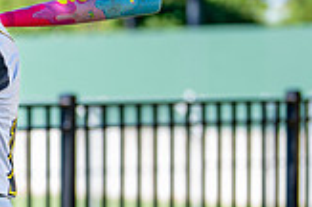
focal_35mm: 217
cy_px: 175
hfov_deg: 9.4
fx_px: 1877
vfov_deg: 6.3
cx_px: -37
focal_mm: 50
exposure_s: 1/1600
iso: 100
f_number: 1.2
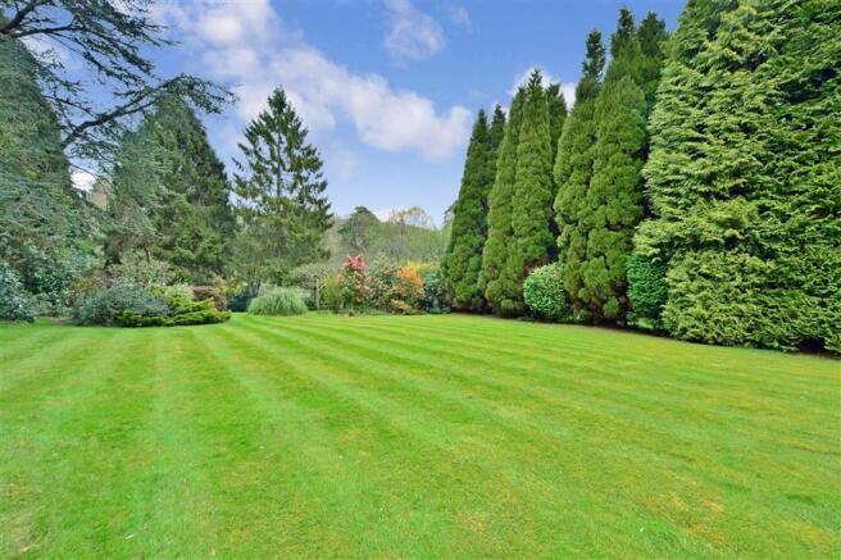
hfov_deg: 100.4
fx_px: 350
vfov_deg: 77.3
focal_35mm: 15
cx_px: 420
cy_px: 280
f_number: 14
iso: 125
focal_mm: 10
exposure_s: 1/13
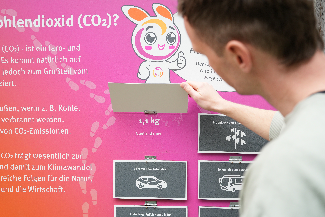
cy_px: 108
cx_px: 162
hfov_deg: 48.5
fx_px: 361
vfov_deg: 33.4
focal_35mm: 40
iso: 800
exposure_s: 1/200
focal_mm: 40
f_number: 4
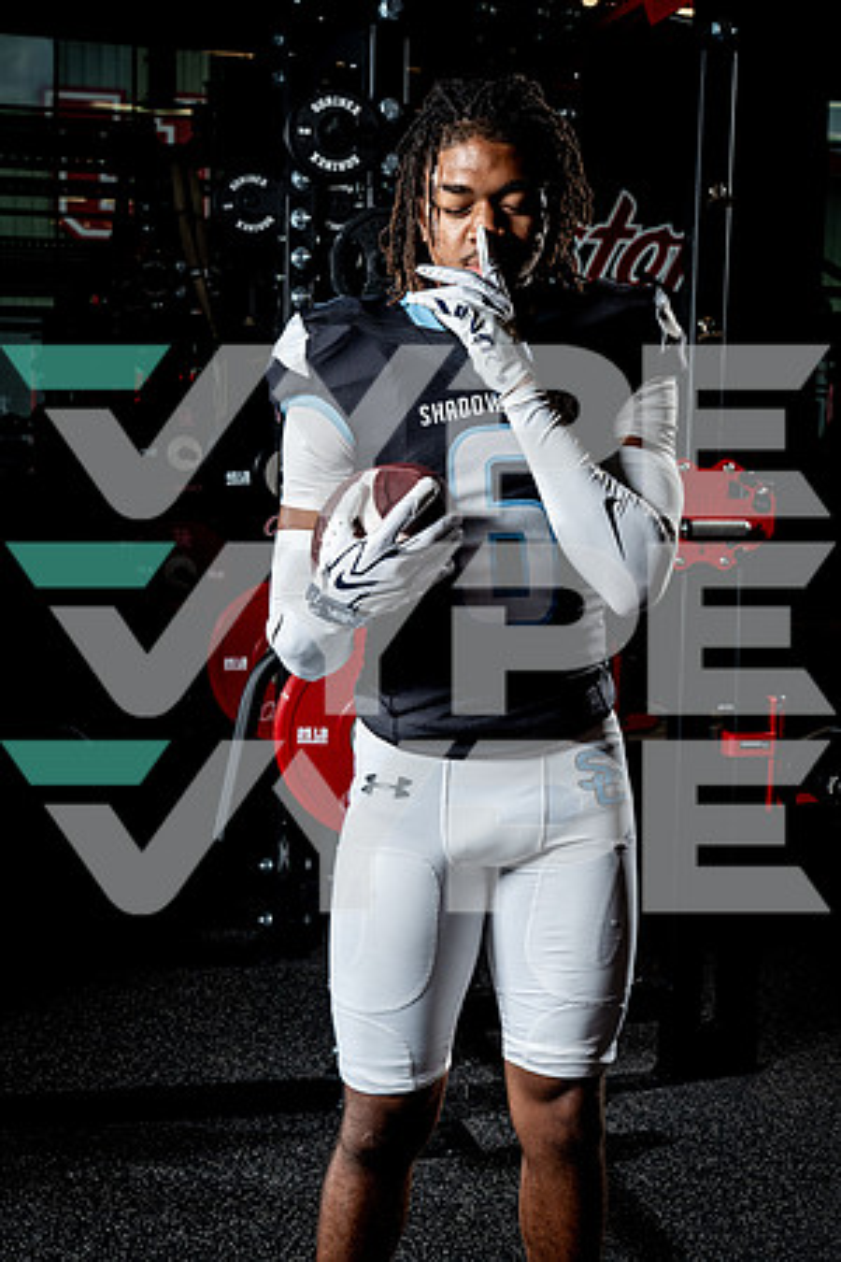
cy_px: 631
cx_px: 420
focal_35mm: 53
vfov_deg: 37.5
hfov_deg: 25.5
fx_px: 1857
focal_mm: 53
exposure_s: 1/250
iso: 640
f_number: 9
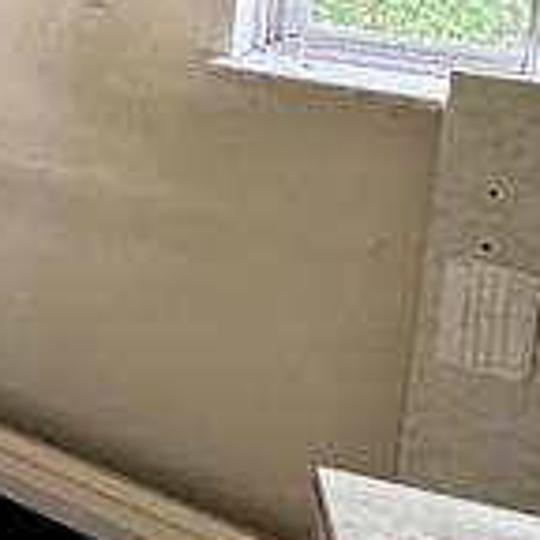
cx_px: -442
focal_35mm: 66
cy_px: -68
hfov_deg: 19.3
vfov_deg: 24.2
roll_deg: -1.4
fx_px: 1165
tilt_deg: -4.6
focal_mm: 2.22
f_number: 2.2
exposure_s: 1/67
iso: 320
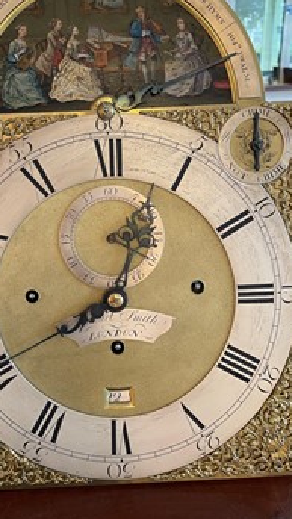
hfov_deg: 35.4
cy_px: 224
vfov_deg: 59.3
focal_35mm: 33
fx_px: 454
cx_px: 103
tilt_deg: -20.8
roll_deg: +3.1
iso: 125
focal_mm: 5.1
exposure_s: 1/50
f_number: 1.6
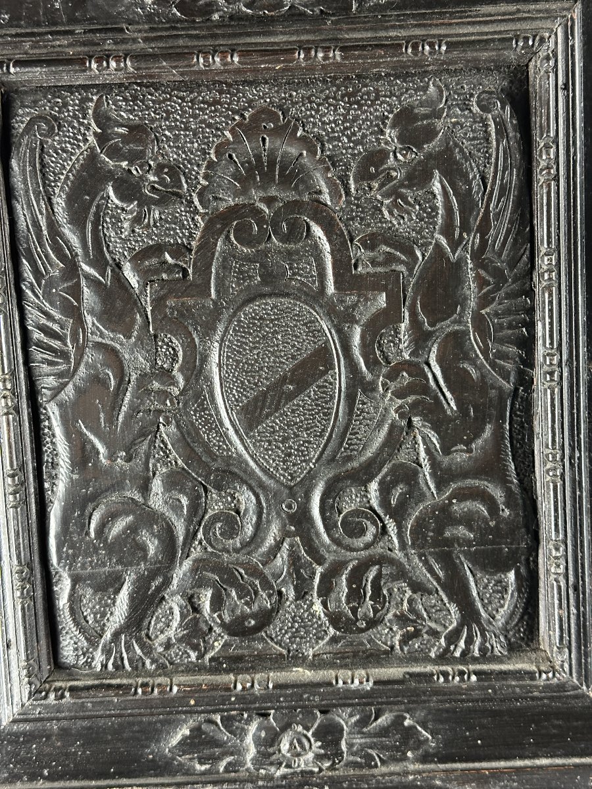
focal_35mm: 48
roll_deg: +2.7
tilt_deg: -8.3
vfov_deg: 39.7
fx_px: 1095
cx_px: 296
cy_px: 394
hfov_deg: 30.3
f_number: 1.78
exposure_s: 1/33
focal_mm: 6.86
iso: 320
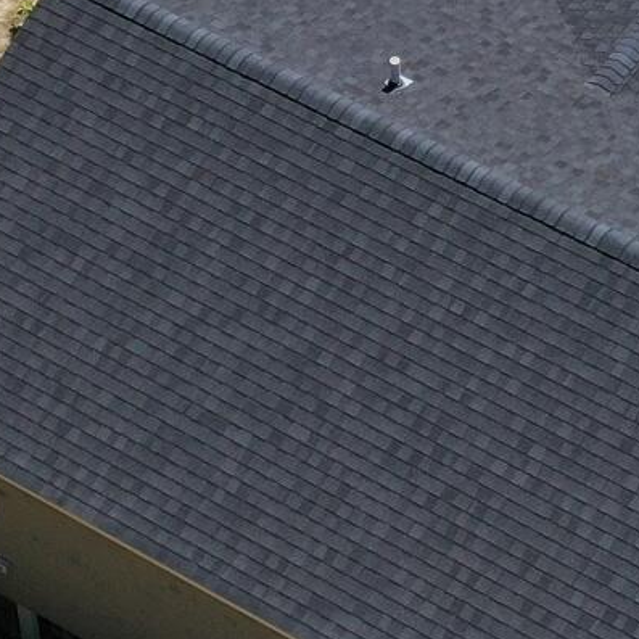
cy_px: 90
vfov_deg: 9.7
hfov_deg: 9.7
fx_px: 3759
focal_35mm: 180
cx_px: 436
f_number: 5.6
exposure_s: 1/500
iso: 100
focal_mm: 10.26
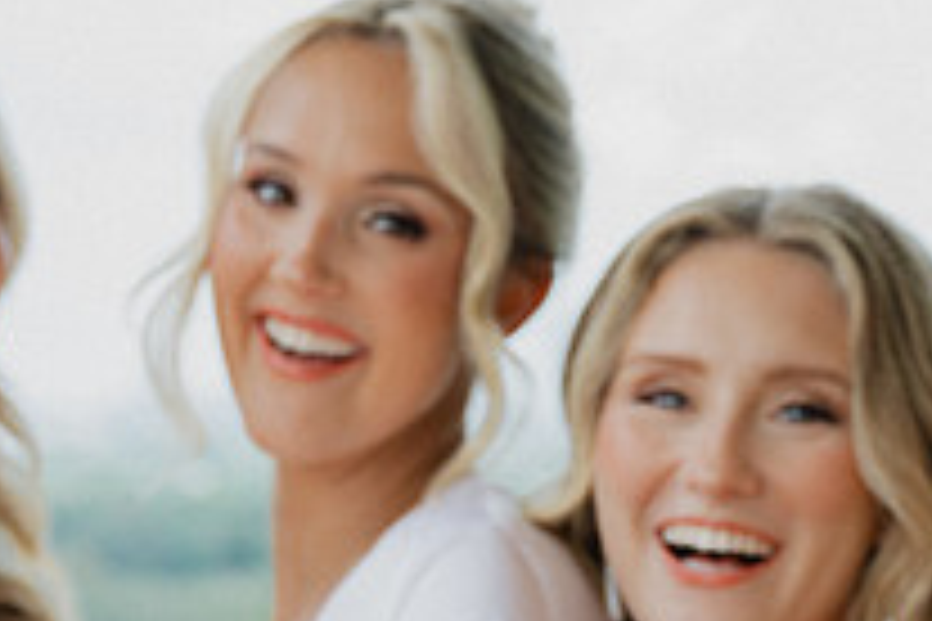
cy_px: 826
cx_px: 351
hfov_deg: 14.0
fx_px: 3779
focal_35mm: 146
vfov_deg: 9.2
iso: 100
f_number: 4
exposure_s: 1/250
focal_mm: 52
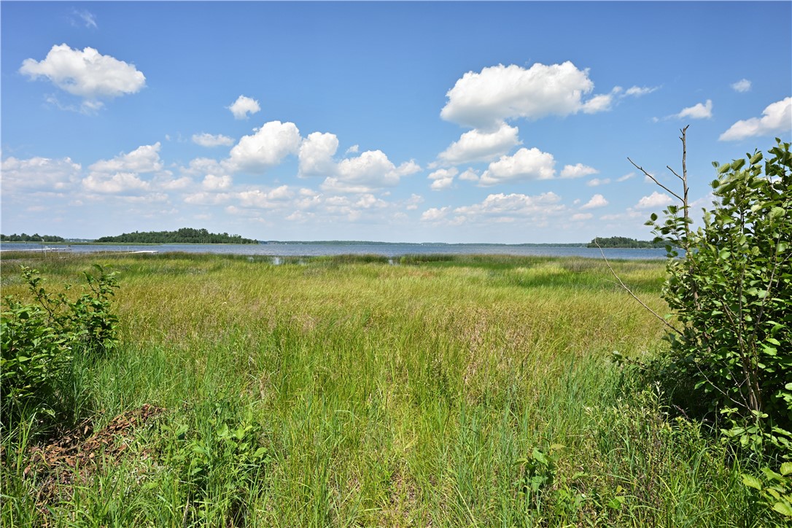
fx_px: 407
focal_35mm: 18
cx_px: 396
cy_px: 264
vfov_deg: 65.9
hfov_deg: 88.4
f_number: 5.6
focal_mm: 18.5
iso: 250
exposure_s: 1/1600
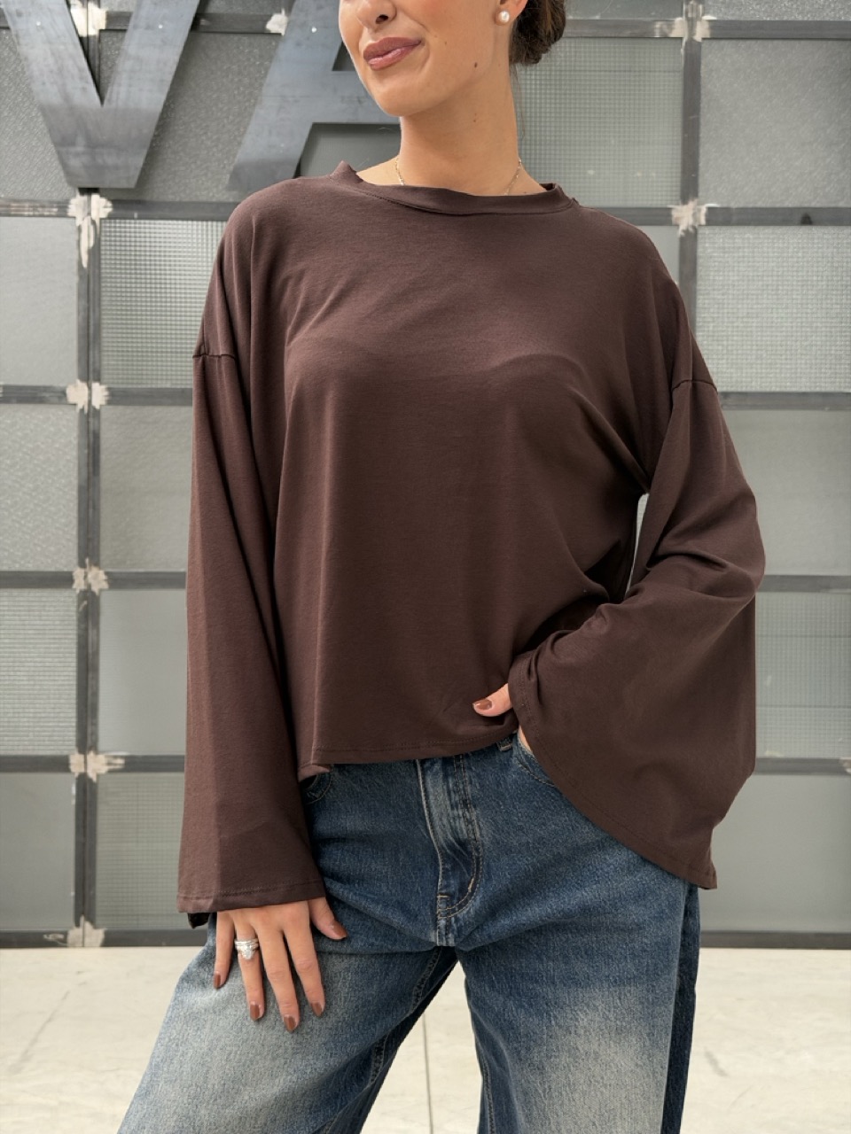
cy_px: 567
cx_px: 426
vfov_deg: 39.7
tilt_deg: -0.5
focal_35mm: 48
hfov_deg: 30.3
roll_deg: -0.3
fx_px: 1573
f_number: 1.78
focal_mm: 6.76
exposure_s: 1/44
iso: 250
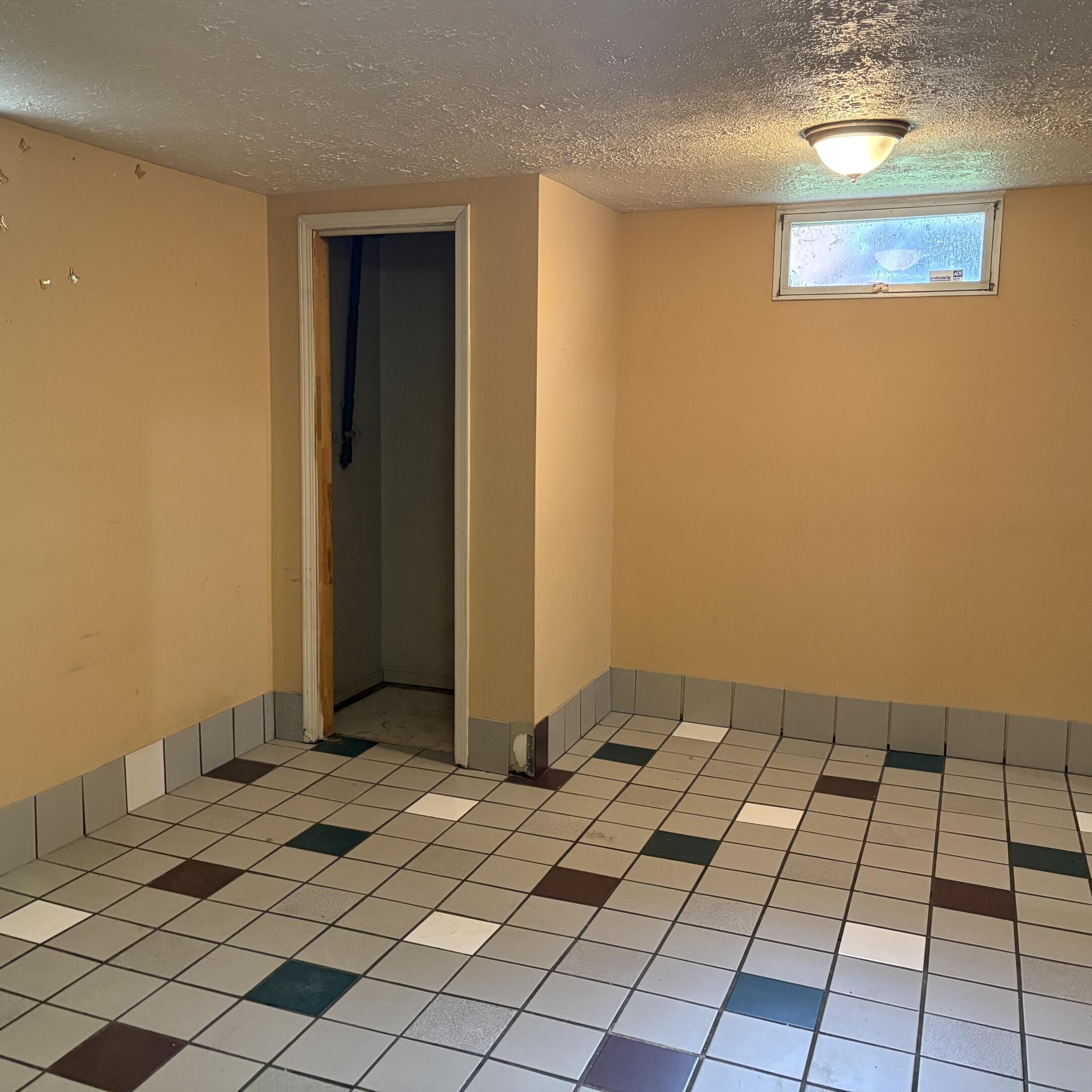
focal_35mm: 32
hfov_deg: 50.8
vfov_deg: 51.1
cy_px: 522
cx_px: 443
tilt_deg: -4.5
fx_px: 1142
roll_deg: +0.1
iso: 500
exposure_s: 1/40
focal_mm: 5.96
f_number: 1.6
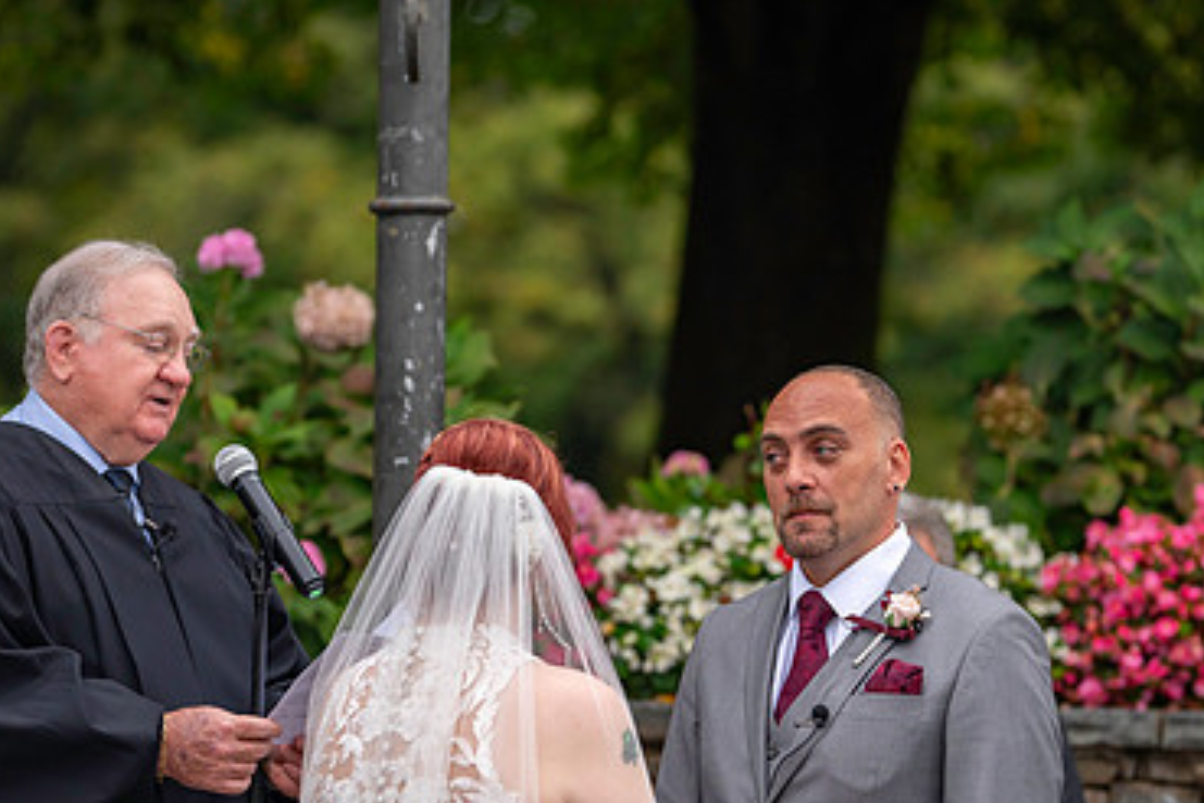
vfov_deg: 6.5
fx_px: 7090
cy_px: 512
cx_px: 666
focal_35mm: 212
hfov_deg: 9.7
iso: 640
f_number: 2.8
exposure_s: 1/500
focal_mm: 135
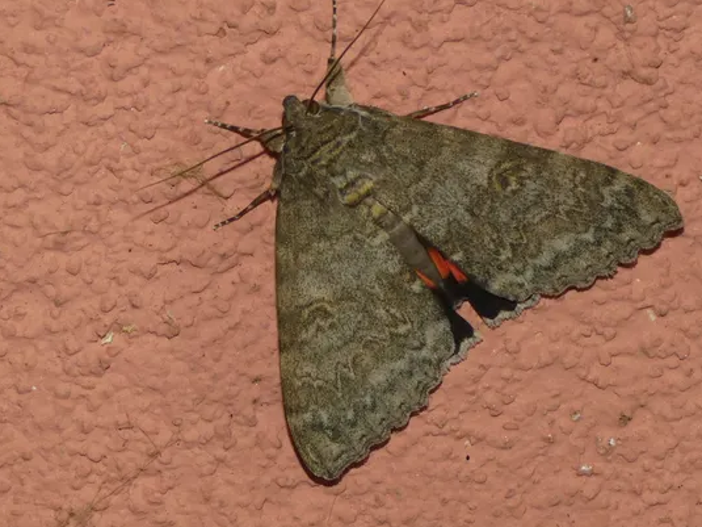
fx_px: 3203
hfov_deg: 12.5
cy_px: 237
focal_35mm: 158
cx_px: 417
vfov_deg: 9.4
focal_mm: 23.7
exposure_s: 1/50
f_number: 5.2
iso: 80
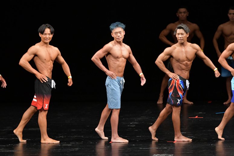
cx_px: 117
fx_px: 1754
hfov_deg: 7.6
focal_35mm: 270
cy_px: 78
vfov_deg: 5.1
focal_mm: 180
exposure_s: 1/400
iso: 3200
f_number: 5.6
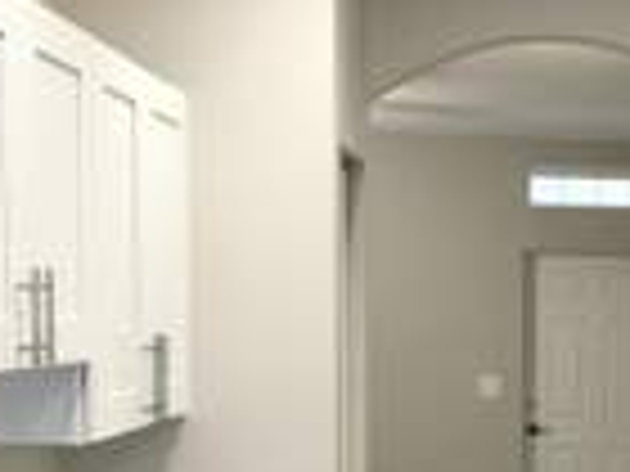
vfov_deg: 15.0
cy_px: 510
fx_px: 1747
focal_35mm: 96
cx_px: 652
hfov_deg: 19.7
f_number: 1.8
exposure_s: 1/20
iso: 40
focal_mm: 4
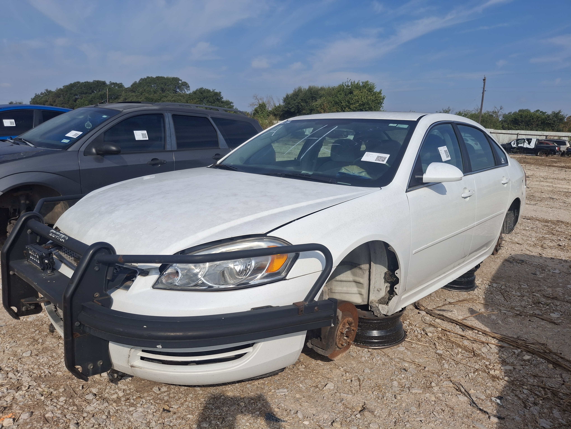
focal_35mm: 25
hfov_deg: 69.4
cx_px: 286
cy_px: 214
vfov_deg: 54.9
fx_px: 412
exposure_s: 1/2882
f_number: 1.8
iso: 32
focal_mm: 4.69
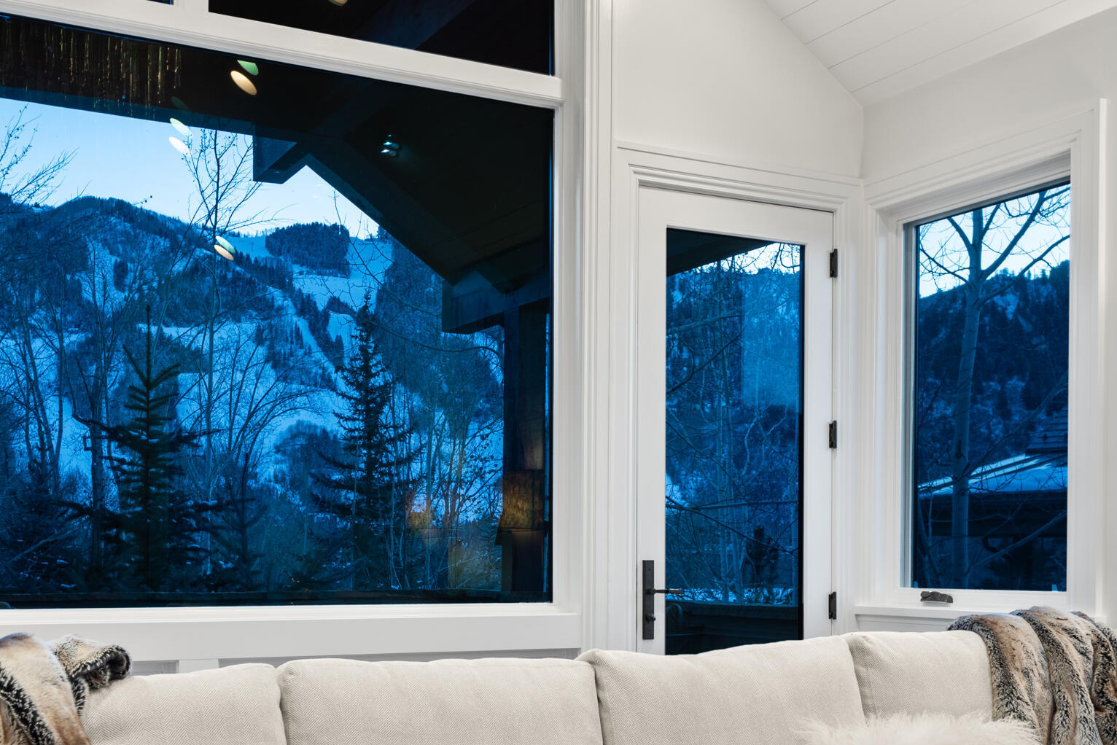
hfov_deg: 41.9
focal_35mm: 47
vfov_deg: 27.8
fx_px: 1458
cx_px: 499
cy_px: 642
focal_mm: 24
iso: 100
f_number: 7.1
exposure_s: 5
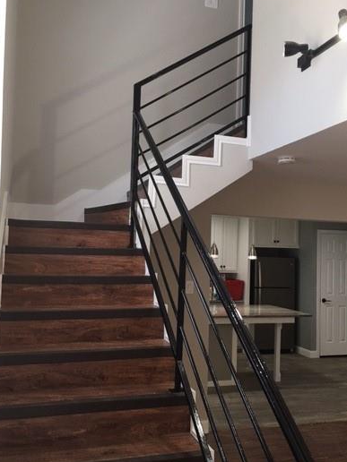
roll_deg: -0.8
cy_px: 244
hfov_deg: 39.6
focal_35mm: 36
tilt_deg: +2.0
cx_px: 188
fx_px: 481
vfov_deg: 51.3
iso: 32
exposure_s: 1/30
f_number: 2.2
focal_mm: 4.15
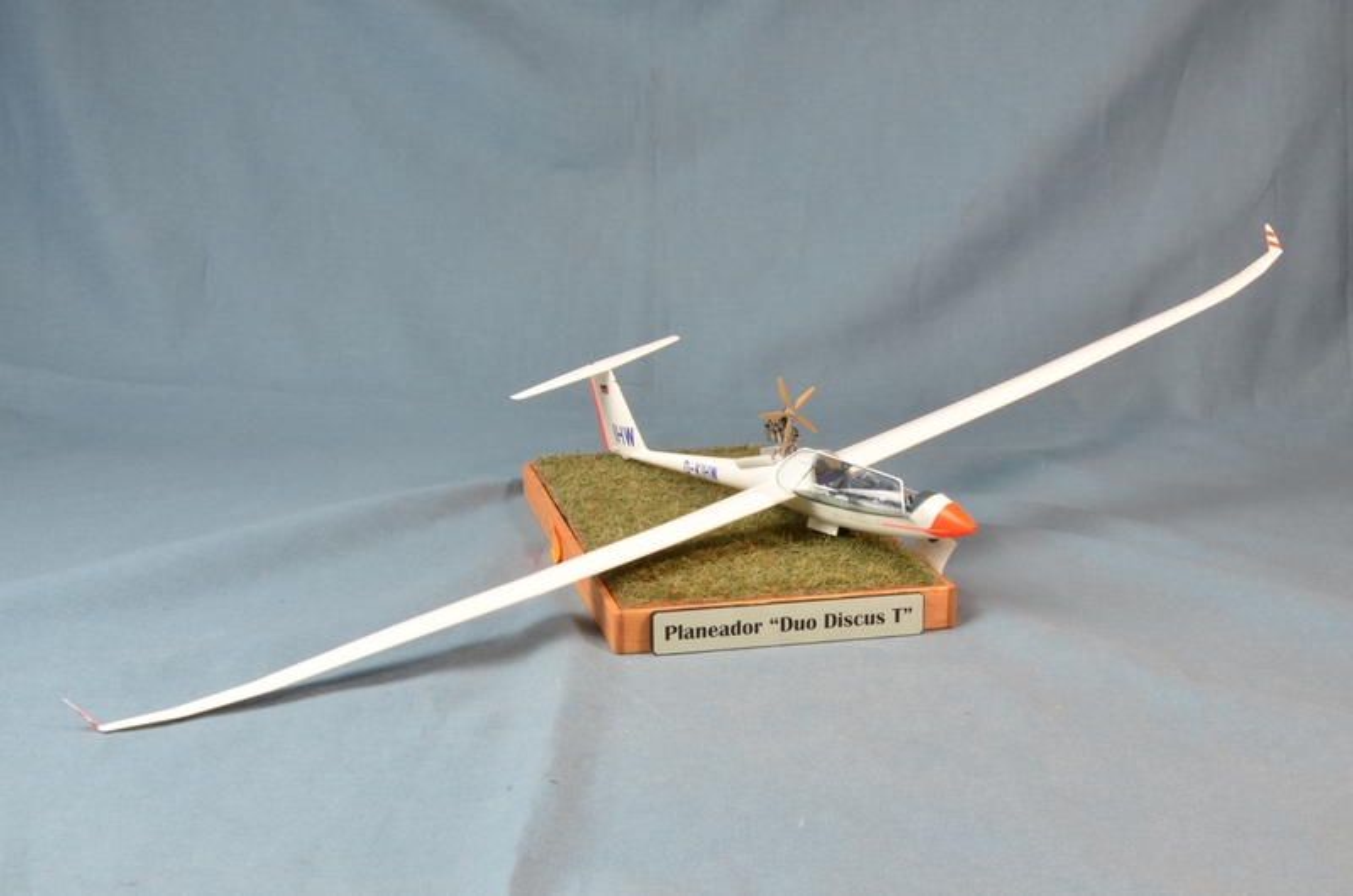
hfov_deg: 41.2
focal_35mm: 48
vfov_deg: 28.0
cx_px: 676
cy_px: 448
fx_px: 1800
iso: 200
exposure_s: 1/1.3
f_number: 20
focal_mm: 32
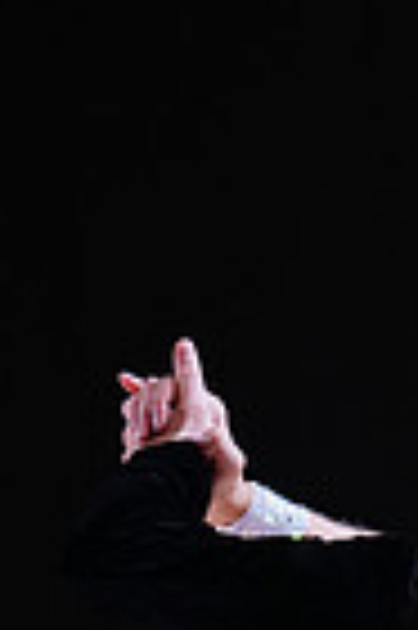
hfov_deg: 2.0
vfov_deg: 2.9
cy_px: 1170
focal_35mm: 697
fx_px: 12169
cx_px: 667
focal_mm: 168
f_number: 2.8
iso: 800
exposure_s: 1/500
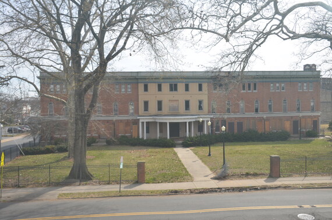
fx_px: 331
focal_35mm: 36
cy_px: 110
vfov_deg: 36.7
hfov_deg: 53.2
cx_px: 166
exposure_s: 1/250
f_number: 7.1
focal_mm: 24
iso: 100
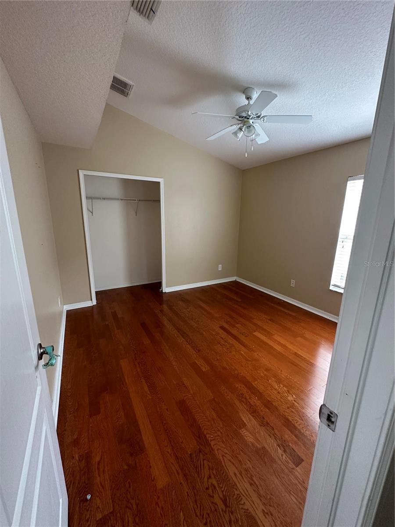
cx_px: 198
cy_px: 264
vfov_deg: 102.1
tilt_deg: -14.0
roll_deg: -0.8
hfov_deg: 85.7
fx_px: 213
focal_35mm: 14
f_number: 2.2
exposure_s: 1/62
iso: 320
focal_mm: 2.22
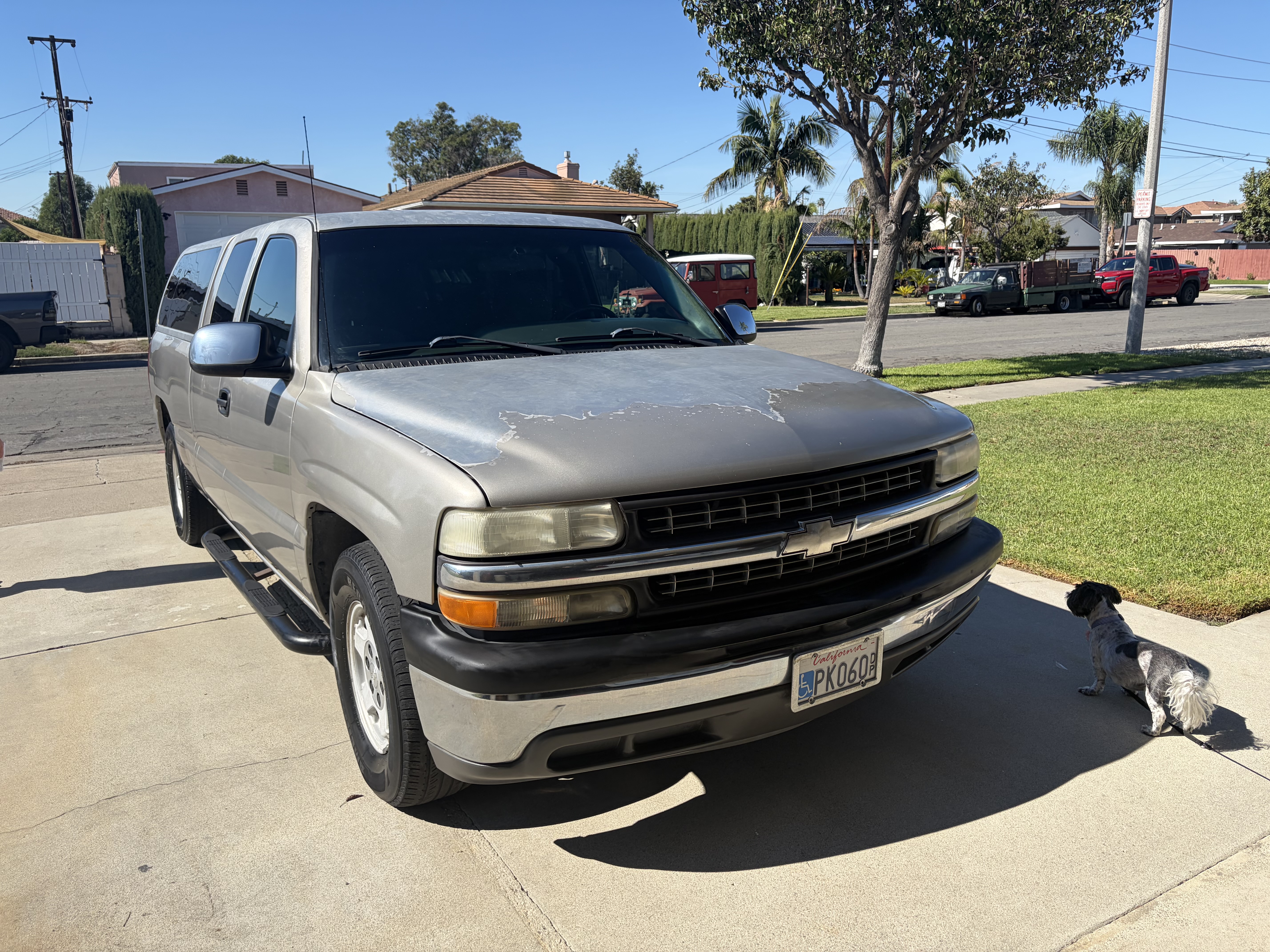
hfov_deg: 67.3
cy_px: 476
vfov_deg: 53.1
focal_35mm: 26
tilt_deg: -12.4
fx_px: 954
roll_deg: +1.6
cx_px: 635
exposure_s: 1/2639
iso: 50
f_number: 1.6
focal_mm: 5.96
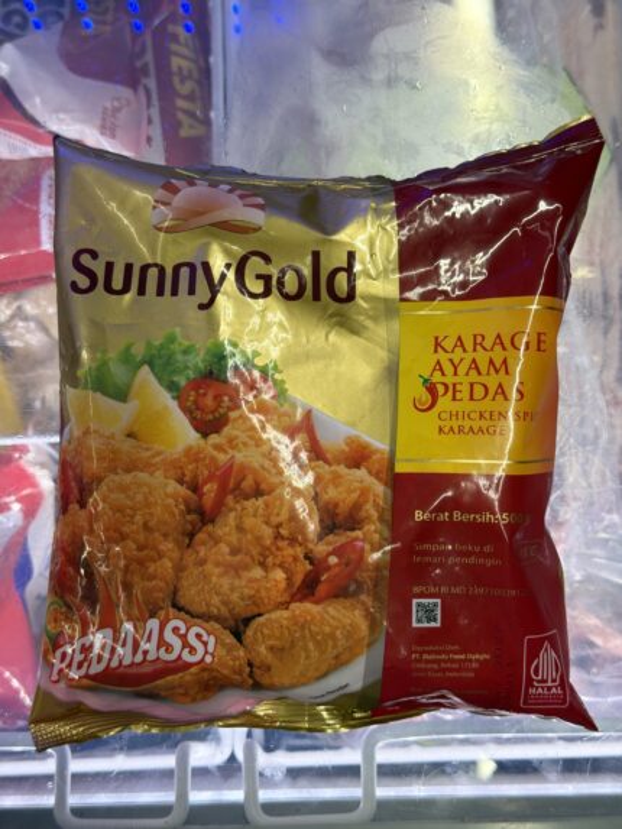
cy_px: 414
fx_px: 1150
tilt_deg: -75.8
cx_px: 311
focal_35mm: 48
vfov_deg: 39.6
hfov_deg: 30.3
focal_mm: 6.76
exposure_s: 1/120
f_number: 1.78
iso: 80
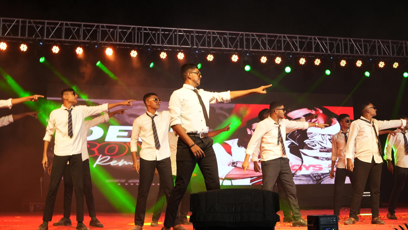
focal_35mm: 59
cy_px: 47
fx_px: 638
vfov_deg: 20.2
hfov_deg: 35.3
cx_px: 159
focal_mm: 35
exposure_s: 1/100
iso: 800
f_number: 6.3
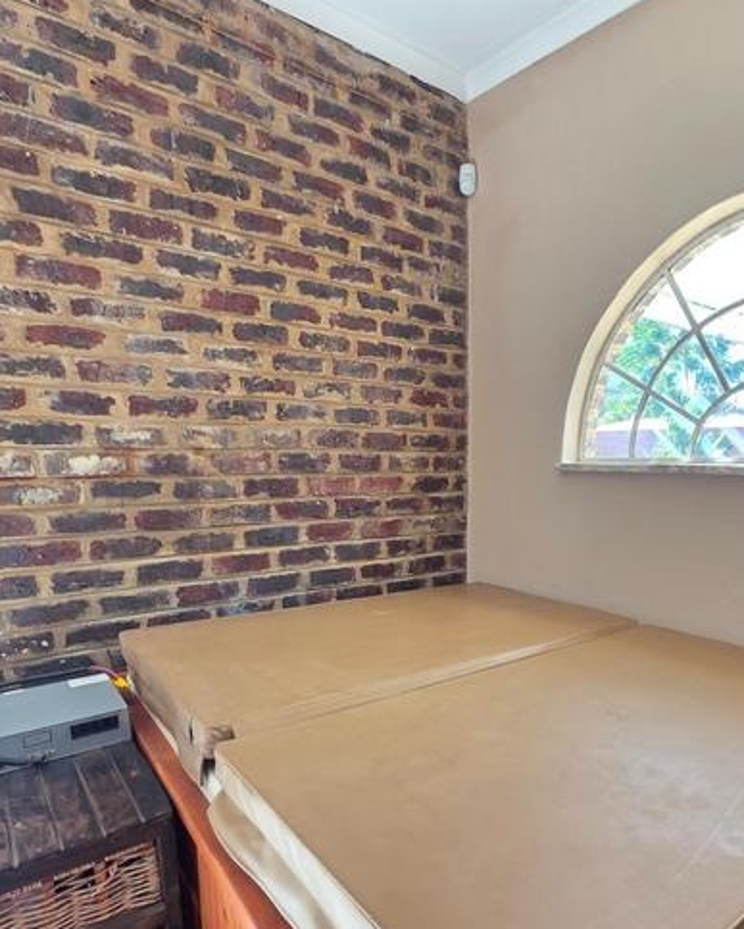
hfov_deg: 64.1
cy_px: 558
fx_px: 577
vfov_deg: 76.7
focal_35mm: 21
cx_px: 490
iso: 125
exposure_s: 1/100
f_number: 1.9
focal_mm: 2.2
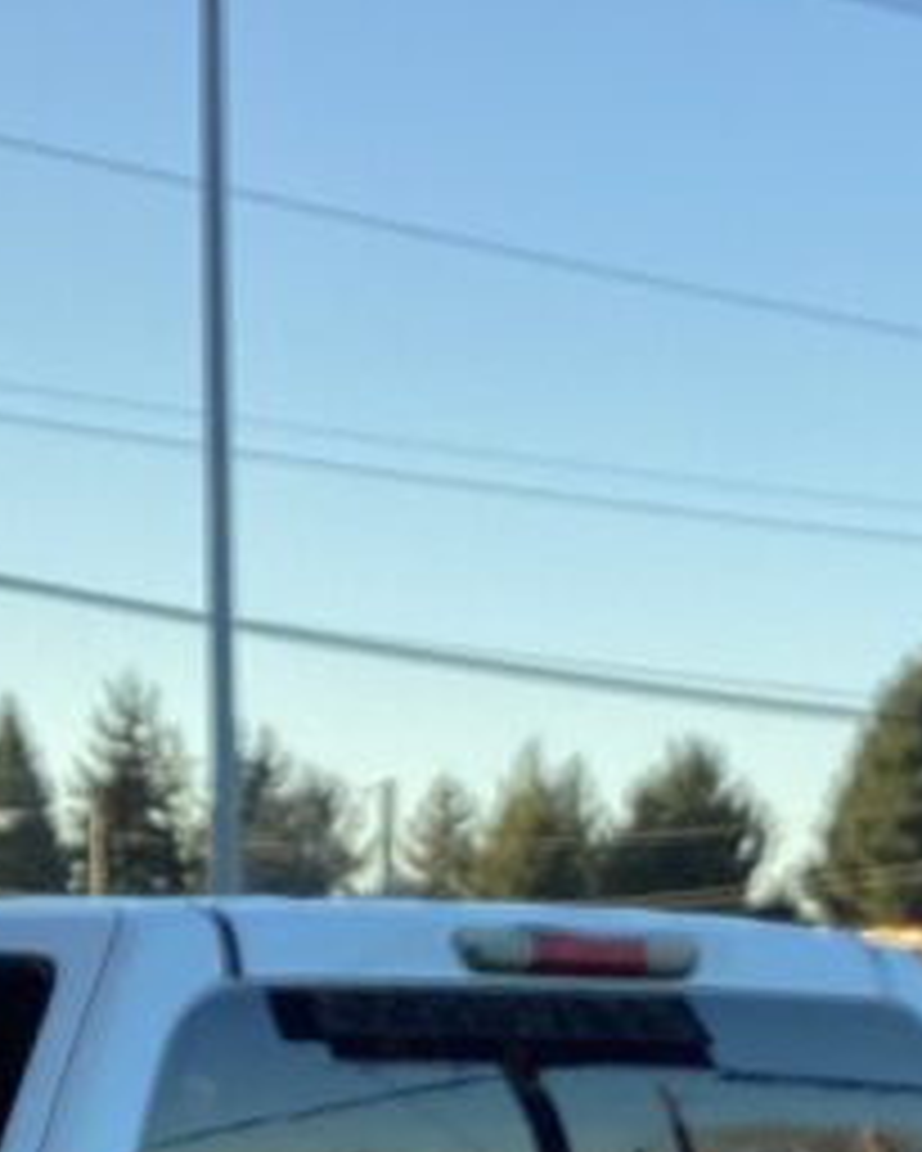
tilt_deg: -9.1
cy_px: 1688
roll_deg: -1.0
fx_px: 4125
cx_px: 648
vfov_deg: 14.8
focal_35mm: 121
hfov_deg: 12.7
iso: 25
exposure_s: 1/369
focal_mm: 3.3
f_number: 2.4
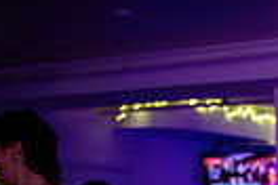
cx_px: 573
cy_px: 377
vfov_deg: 9.5
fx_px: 1035
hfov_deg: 13.1
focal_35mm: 134
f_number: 2
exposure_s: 1/200
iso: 2000
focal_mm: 28
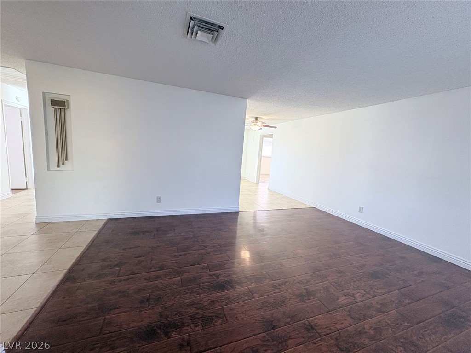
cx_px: 236
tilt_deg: -7.8
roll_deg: -3.8
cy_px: 176
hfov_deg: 102.1
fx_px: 190
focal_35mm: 14
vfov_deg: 85.7
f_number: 2.2
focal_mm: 2.22
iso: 200
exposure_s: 1/60
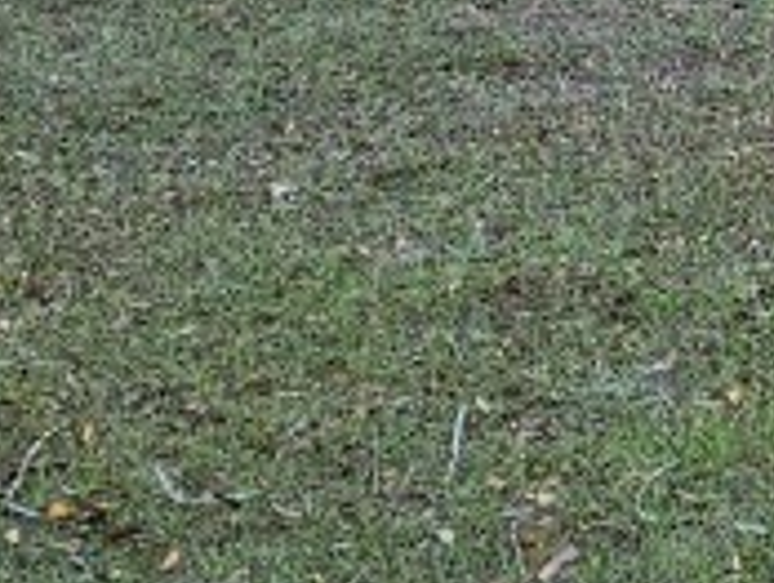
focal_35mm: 135
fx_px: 3023
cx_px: 1036
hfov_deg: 14.0
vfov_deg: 9.9
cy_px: -721
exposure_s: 1/180
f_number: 1.7
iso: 80
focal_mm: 6.3
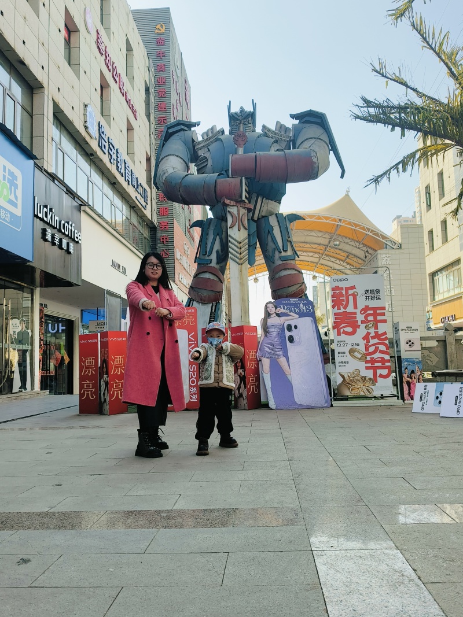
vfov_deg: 60.0
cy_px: 308
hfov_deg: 46.8
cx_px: 232
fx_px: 535
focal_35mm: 30
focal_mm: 4.84
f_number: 1.8
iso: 80
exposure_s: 1/1765
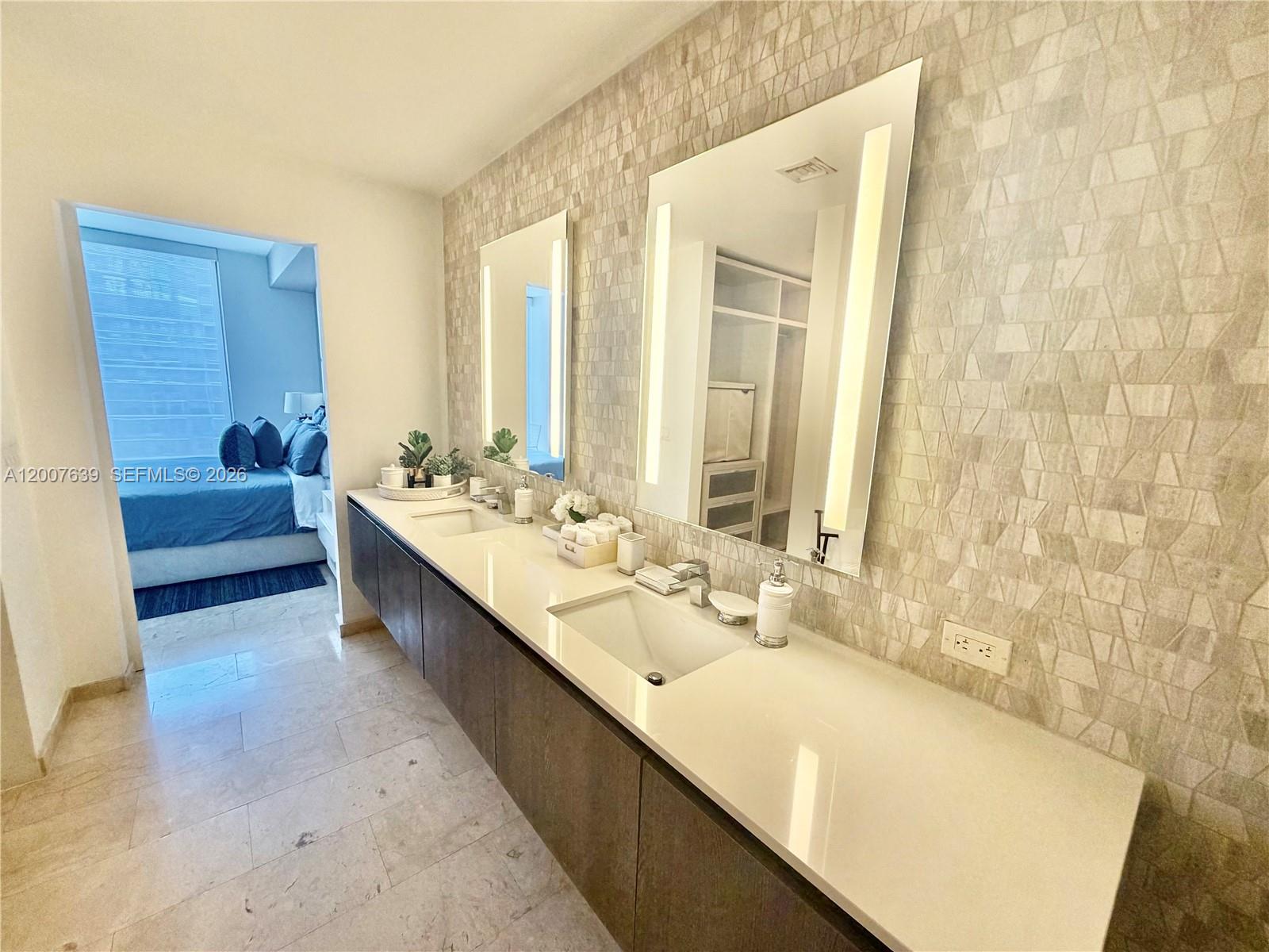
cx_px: 634
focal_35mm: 14
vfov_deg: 85.7
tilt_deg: -10.0
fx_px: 513
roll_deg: -1.8
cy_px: 476
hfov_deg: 102.1
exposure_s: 1/60
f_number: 2.2
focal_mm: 2.22
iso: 160
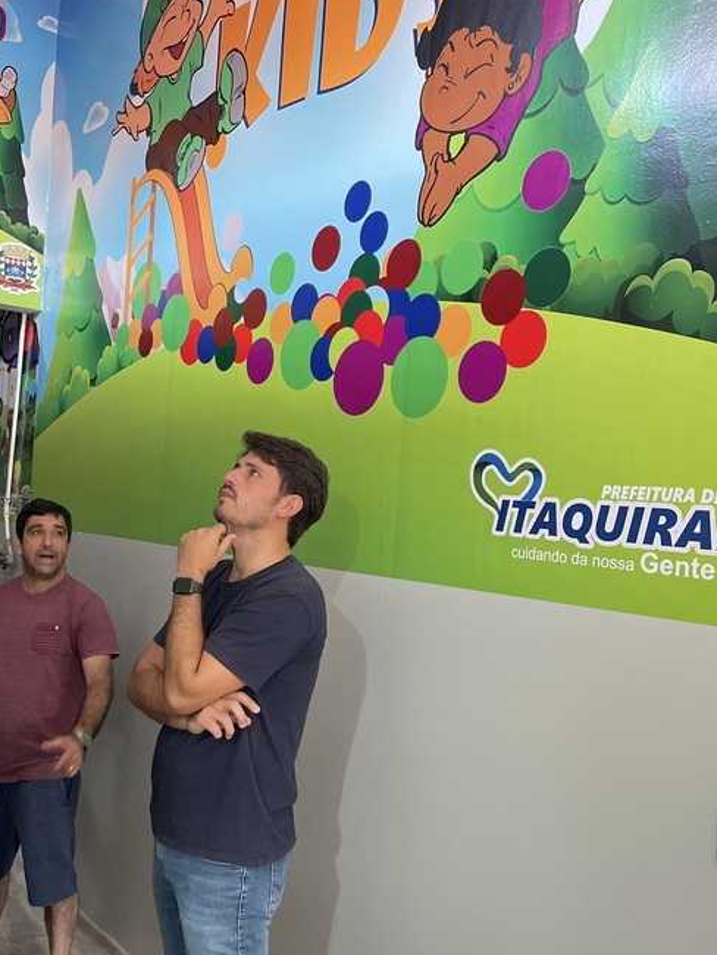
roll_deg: -3.6
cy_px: 487
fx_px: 994
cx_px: 204
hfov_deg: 38.9
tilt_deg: +0.7
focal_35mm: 36
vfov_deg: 51.3
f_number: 1.6
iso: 400
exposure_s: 1/60
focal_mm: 4.2
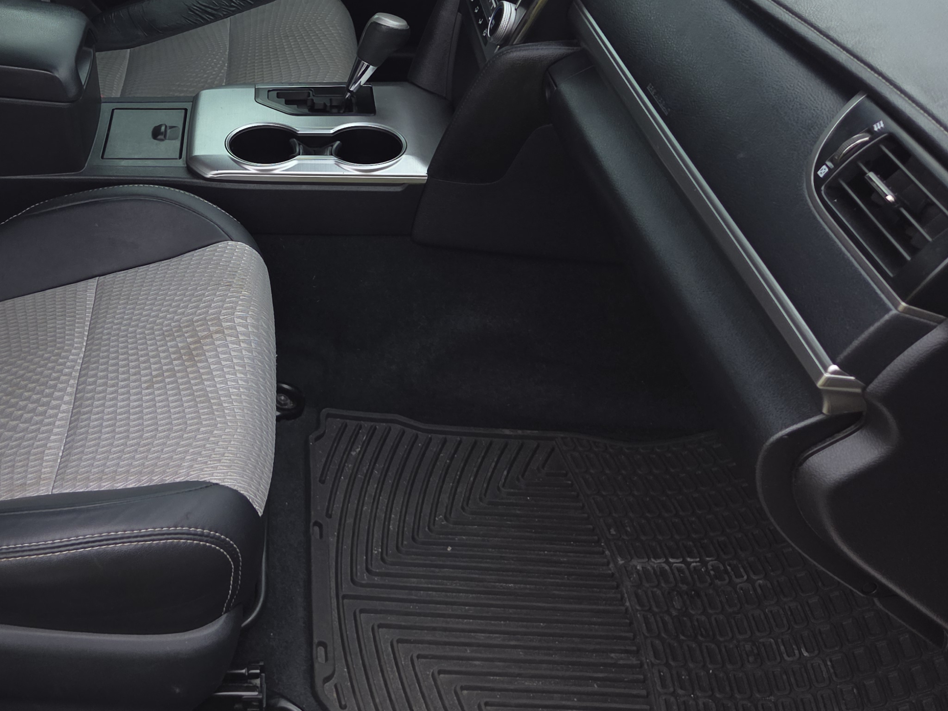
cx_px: 207
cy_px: 152
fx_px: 1232
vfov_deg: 31.4
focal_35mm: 45
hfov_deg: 40.6
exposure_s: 1/390
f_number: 1.8
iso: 25
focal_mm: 5.4
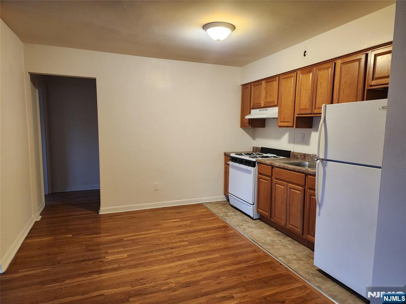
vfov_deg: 58.9
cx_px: 203
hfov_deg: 73.9
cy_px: 152
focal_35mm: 23
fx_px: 270
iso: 500
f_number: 1.8
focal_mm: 6.4
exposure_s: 1/120
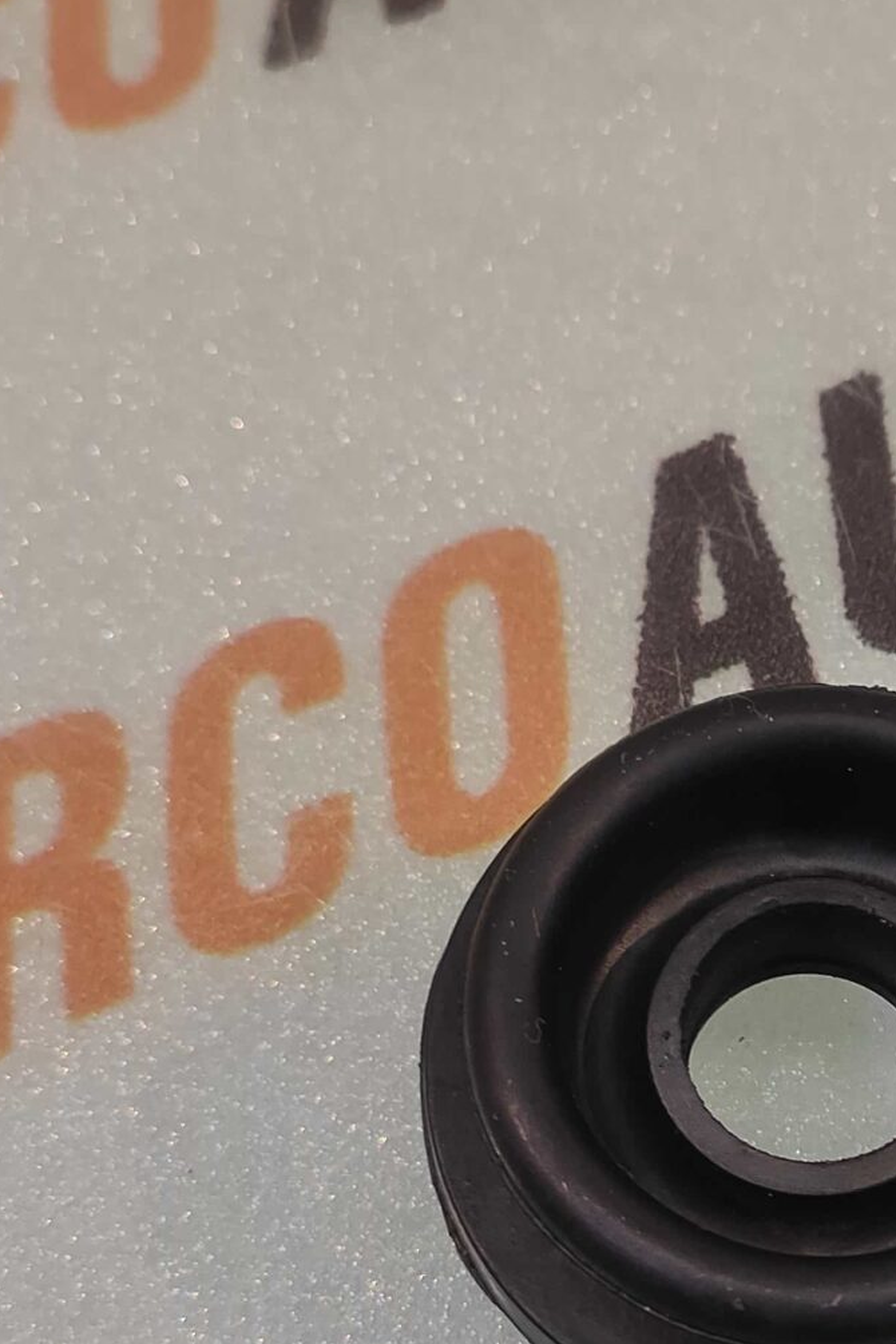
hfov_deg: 28.8
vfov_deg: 43.3
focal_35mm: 45
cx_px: 794
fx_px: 1680
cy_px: 821
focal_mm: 4.74
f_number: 1.79
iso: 140
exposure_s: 1/50
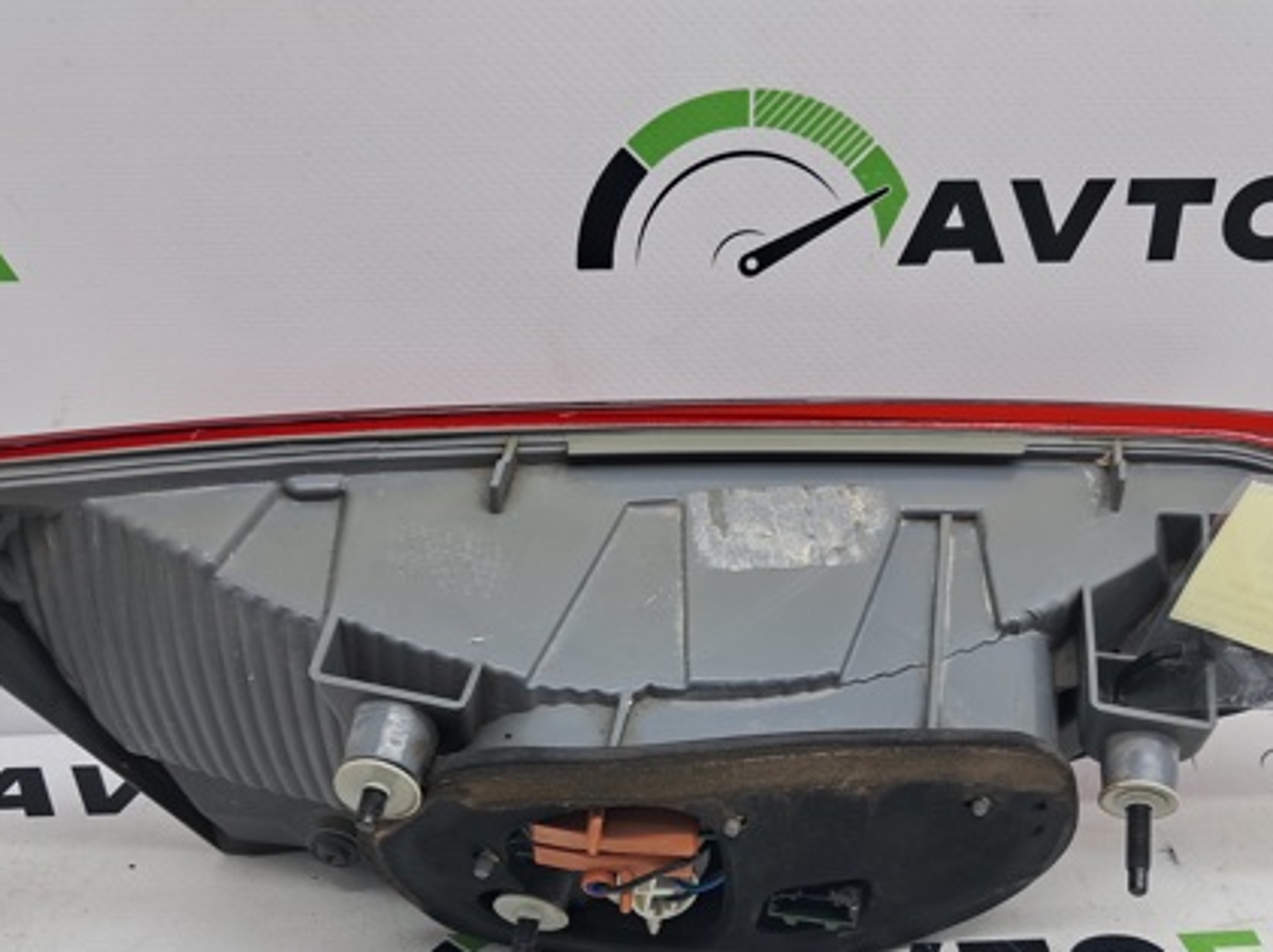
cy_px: 718
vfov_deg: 34.3
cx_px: 714
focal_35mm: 41
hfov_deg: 45.7
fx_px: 1506
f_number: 1.8
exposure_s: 1/60
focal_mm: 4
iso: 50
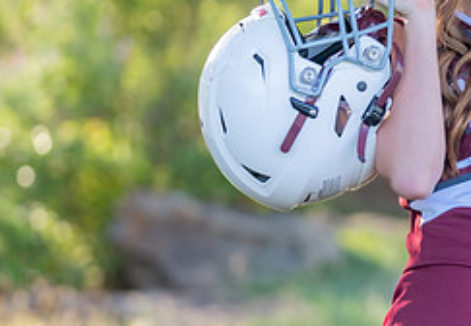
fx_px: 4526
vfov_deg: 4.1
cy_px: 172
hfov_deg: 5.9
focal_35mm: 342
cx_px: 548
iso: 200
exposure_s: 1/320
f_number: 2.8
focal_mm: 109
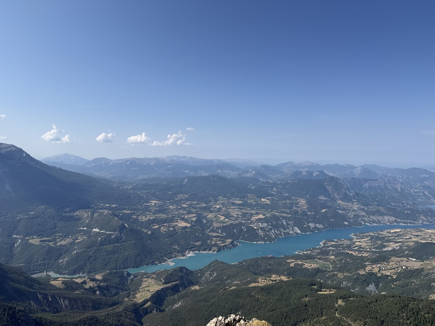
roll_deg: -1.0
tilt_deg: -1.7
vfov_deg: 56.8
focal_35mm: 24
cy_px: 163
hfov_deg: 71.6
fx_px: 302
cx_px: 218
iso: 80
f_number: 1.78
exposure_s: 1/6711
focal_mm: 6.76
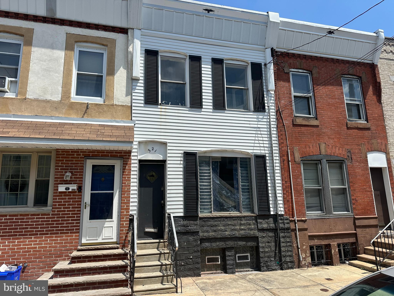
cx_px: 197
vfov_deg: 56.8
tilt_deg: +11.9
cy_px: 148
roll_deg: +0.9
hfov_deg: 71.6
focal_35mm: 24
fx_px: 273
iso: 80
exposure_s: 1/5525
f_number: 1.78
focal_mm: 6.86
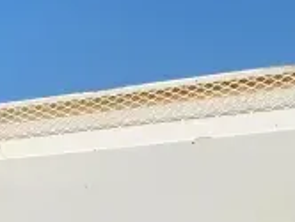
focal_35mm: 133
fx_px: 1135
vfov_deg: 10.5
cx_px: -14
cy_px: 394
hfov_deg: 14.5
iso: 12
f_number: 1.8
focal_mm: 6.4
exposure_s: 1/1915
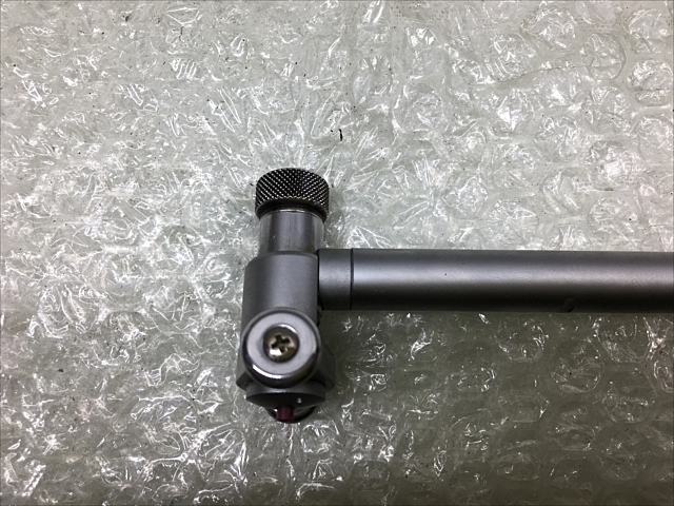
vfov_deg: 48.2
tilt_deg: -82.6
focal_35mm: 29
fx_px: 565
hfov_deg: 61.7
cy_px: 253
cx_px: 337
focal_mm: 4.15
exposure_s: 1/120
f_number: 2.2
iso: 25
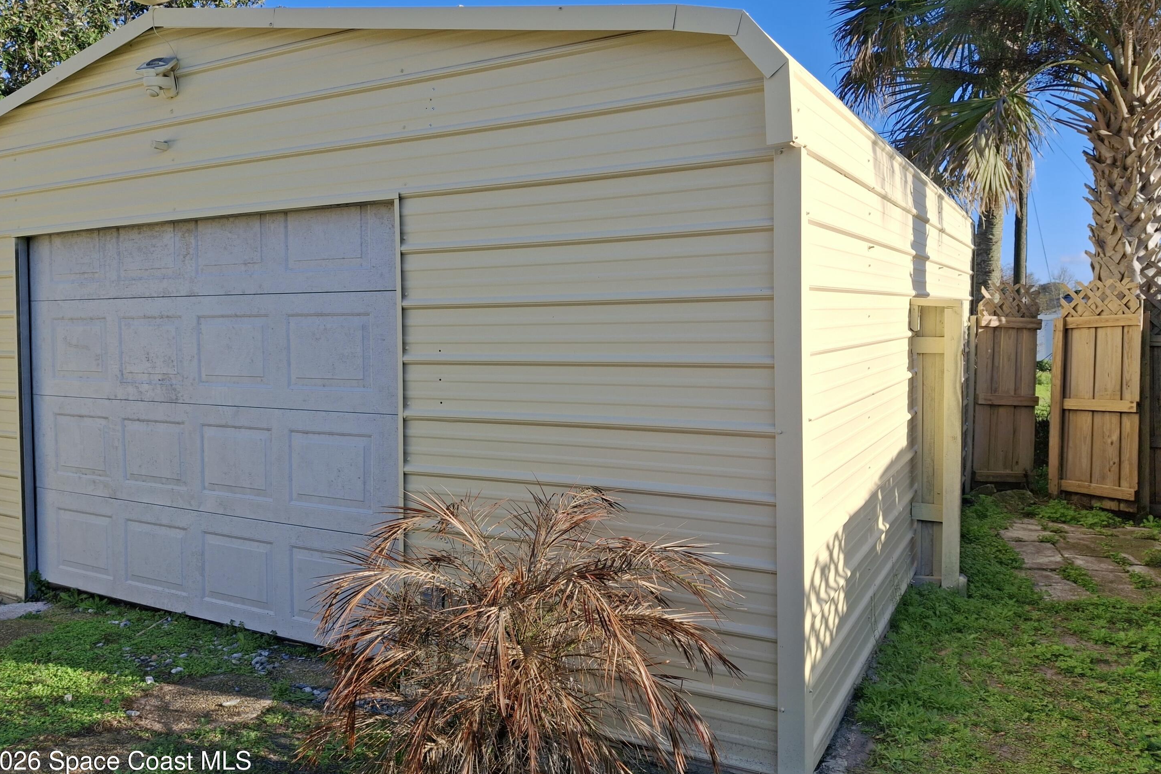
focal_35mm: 27
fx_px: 871
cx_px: 567
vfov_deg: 47.9
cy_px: 350
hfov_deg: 67.4
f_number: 1.8
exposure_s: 1/1353
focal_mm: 4.69
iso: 25
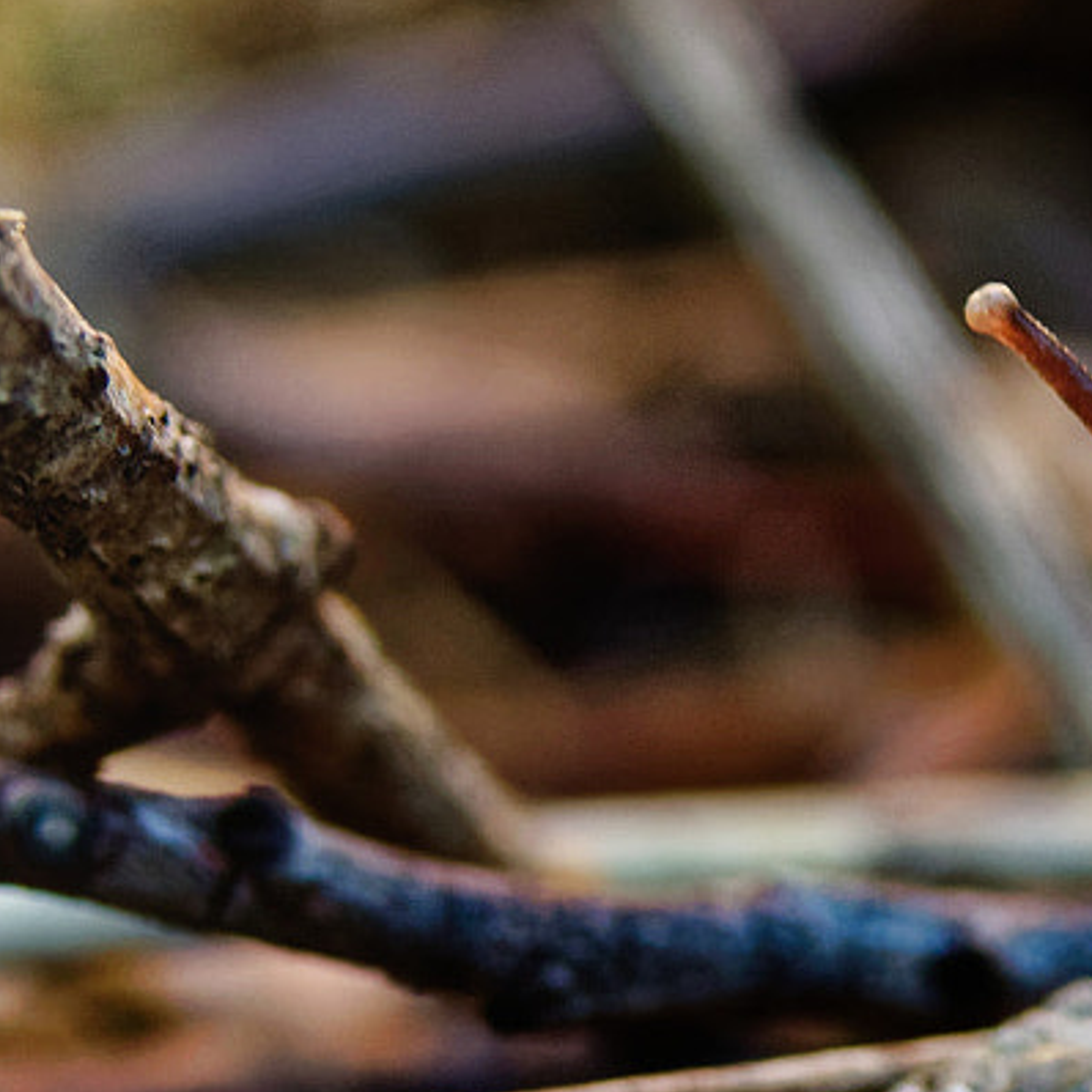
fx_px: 6103
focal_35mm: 171
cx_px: 1111
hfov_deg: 10.1
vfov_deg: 10.2
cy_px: 875
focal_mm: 18.2
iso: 320
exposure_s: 1/50
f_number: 3.2
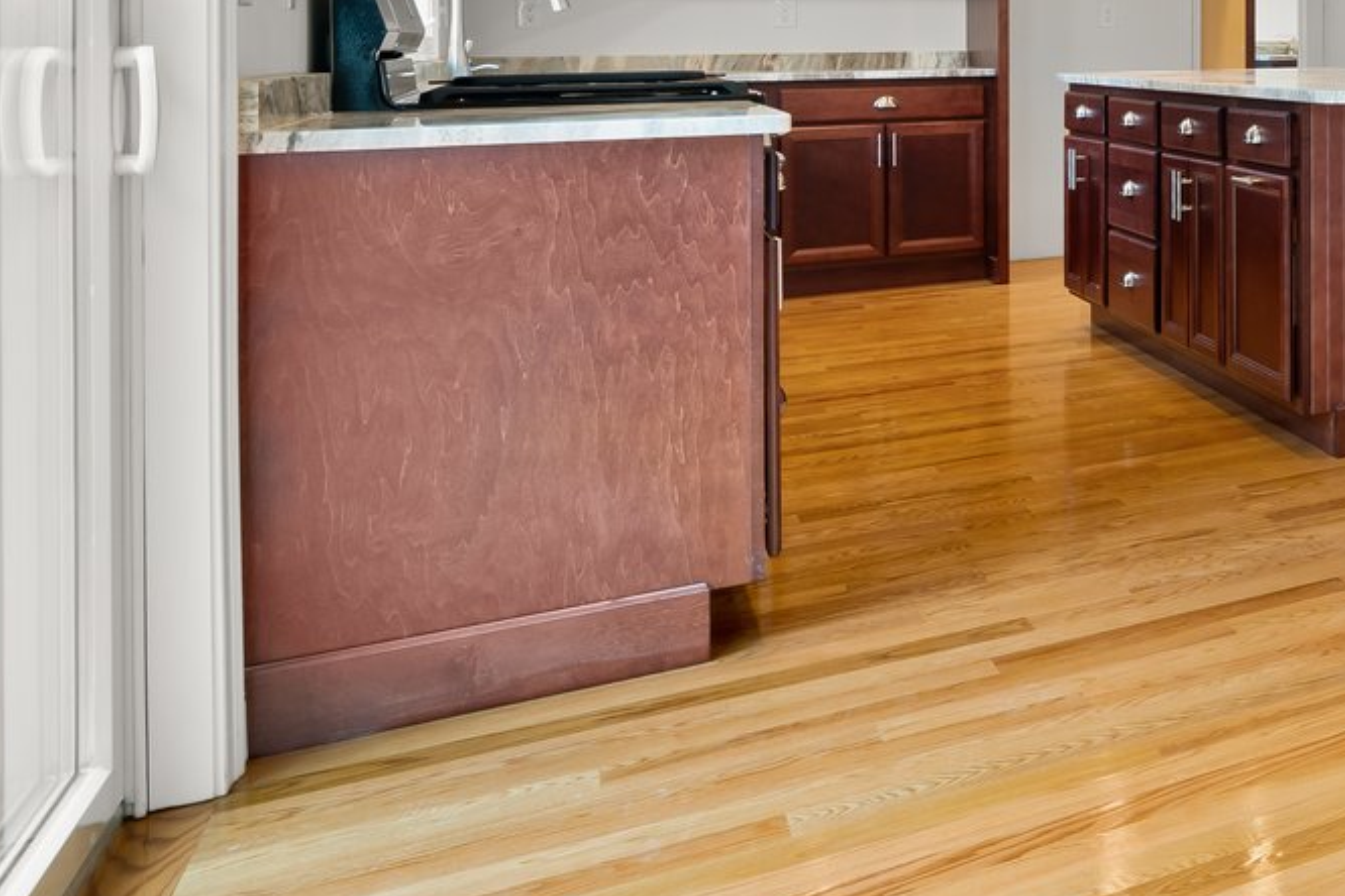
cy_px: 101
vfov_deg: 31.9
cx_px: 1953
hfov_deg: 30.4
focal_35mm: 40
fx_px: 1494
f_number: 7.1
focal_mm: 13
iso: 250
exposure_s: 1/4
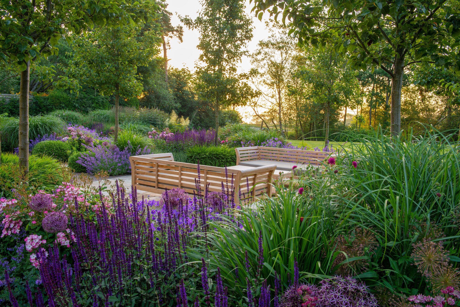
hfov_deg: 58.7
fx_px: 409
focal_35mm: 32
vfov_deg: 41.2
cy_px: 154
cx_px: 230
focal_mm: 32
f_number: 11
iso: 200
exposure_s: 1/8
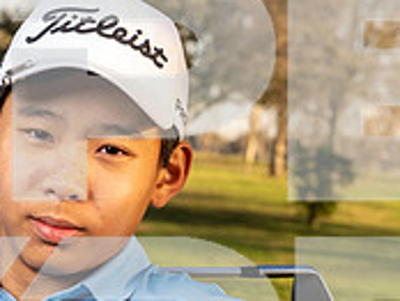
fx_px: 1817
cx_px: -25
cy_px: 360
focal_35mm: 157
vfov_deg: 9.4
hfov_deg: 12.4
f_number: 5.6
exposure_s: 1/250
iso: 160
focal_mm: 49
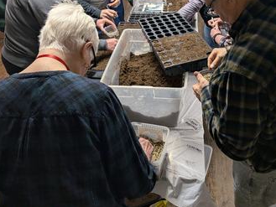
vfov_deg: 39.9
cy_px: 60
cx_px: 166
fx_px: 279
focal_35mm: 35
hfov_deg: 52.2
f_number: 1.7
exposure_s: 1/120
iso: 205
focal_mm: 4.53
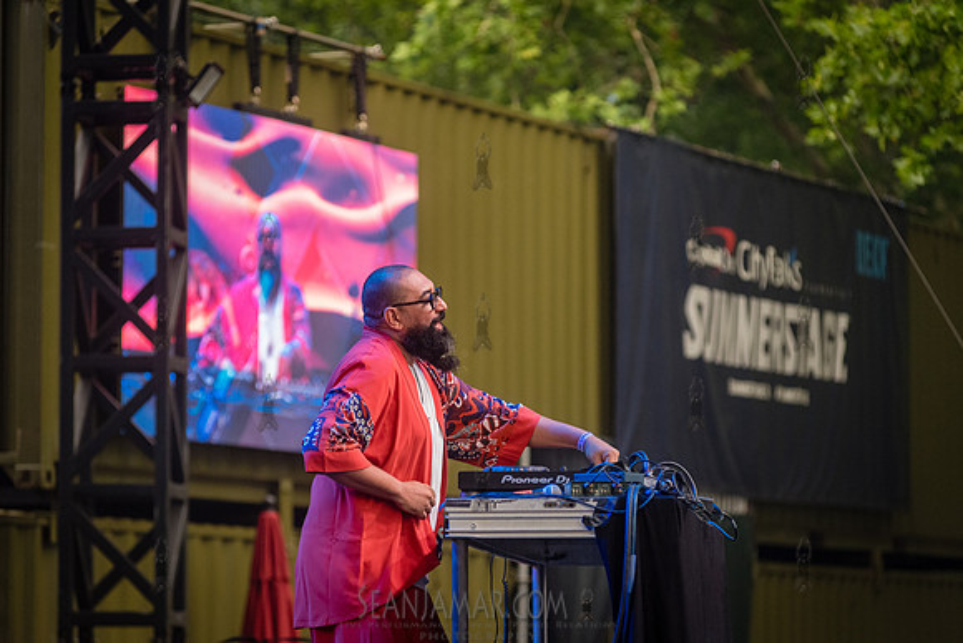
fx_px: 4950
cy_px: 322
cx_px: 482
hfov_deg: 11.1
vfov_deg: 7.4
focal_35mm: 185
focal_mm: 185
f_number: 4
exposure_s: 1/500
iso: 2000
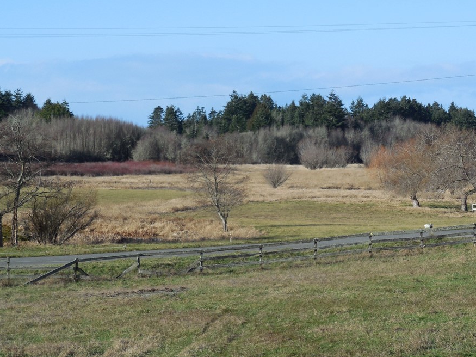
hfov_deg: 17.9
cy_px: 182
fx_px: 1512
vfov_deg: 13.5
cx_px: 251
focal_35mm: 110
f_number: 4.7
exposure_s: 1/640
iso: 125
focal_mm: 16.8
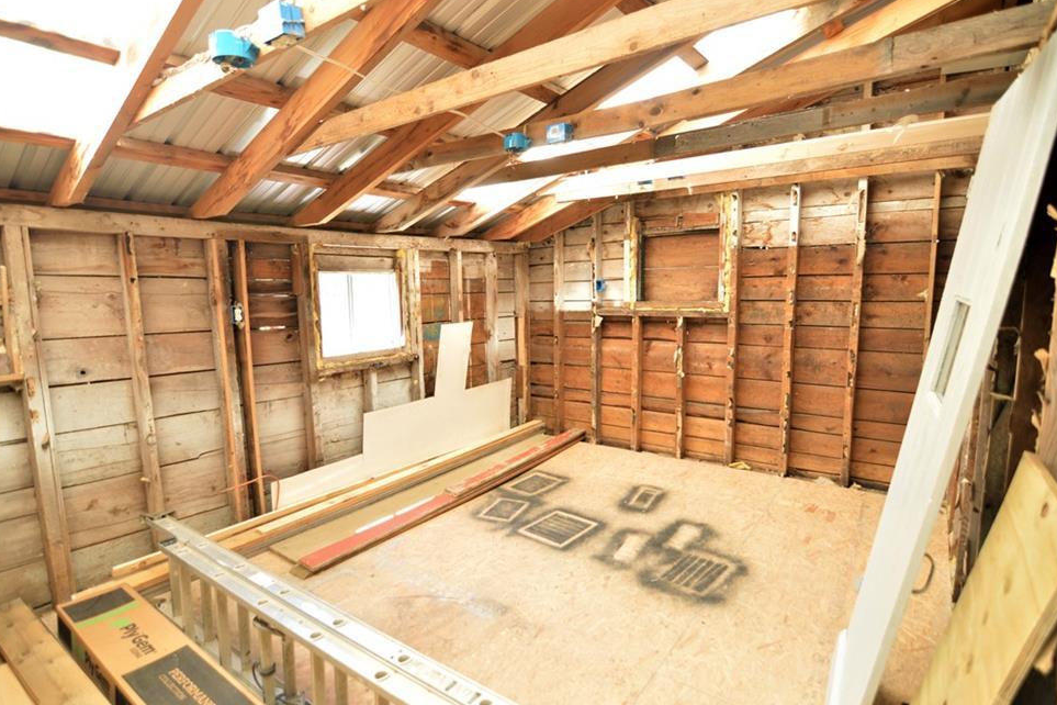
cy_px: 358
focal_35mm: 18
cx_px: 516
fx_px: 515
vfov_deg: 68.8
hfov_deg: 91.5
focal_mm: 11
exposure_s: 1/30
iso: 100
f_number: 2.8
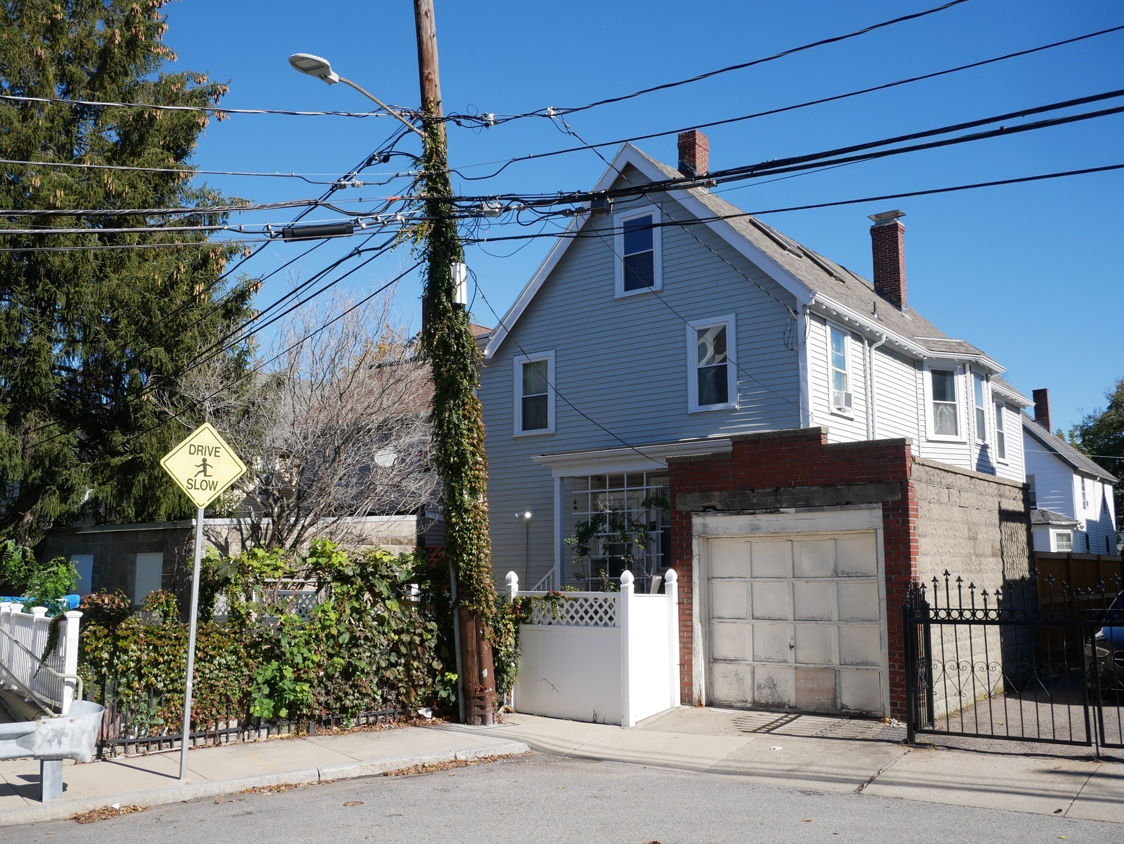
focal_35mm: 34
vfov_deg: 41.8
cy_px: 422
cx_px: 562
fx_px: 1104
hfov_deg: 53.9
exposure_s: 1/400
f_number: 8
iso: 200
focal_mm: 17
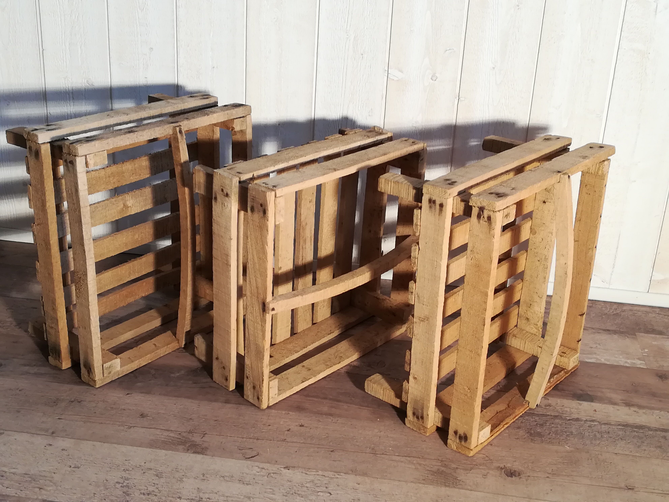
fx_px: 850
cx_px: 334
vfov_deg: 32.9
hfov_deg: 42.9
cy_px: 251
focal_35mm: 44
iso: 80
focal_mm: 3.83
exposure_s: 1/33.3
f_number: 2.2
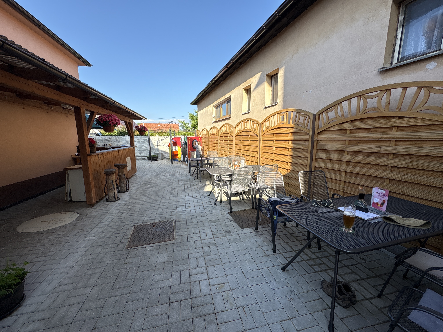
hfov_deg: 102.1
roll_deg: +0.3
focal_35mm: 14
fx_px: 179
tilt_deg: -8.8
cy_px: 166
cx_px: 222
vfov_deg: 85.7
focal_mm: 2.22
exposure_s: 1/812
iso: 40
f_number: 2.2
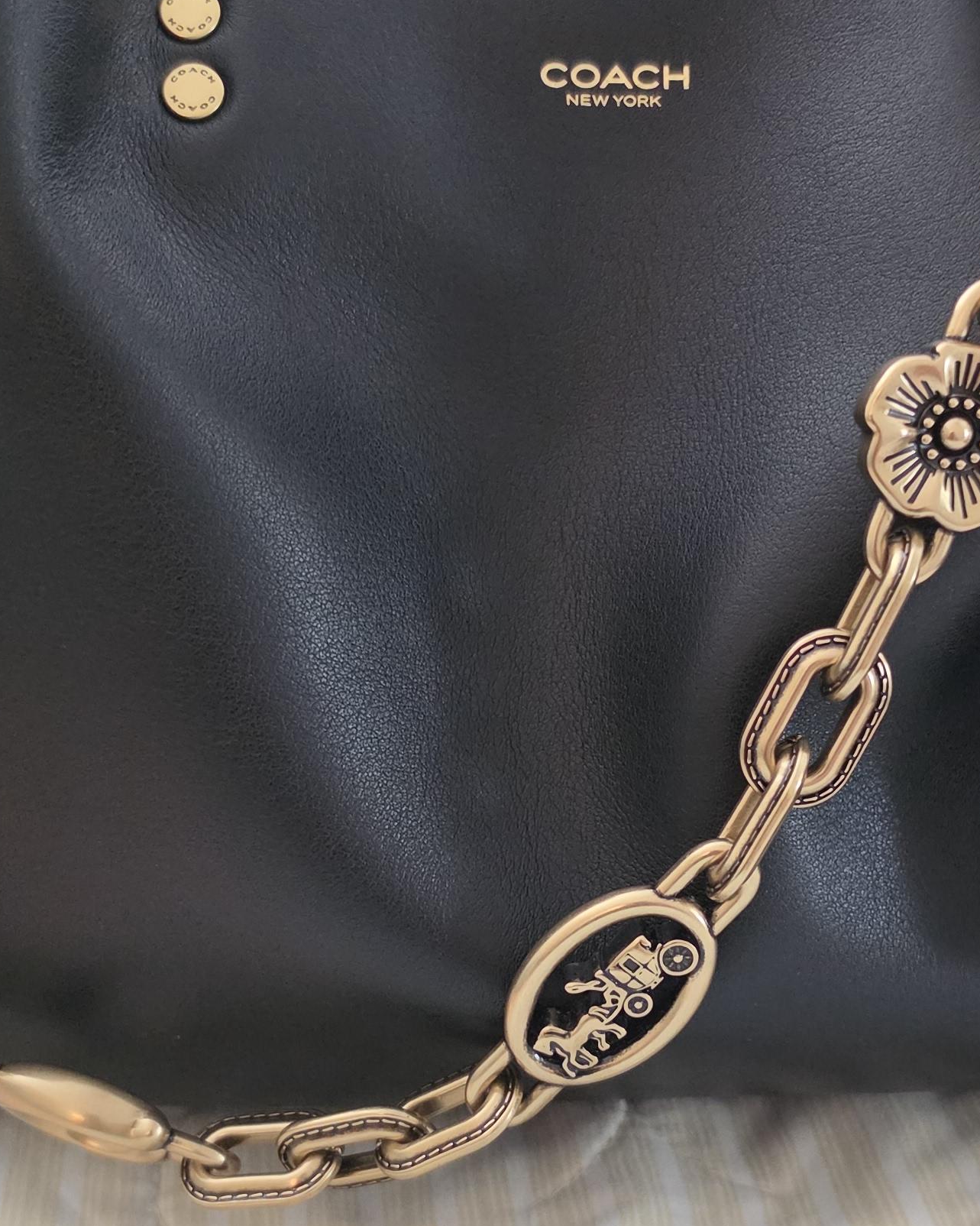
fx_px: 2030
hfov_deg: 27.1
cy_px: 692
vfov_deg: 33.5
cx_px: 561
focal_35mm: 56
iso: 1250
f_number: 1.4
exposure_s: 1/120
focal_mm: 6.5
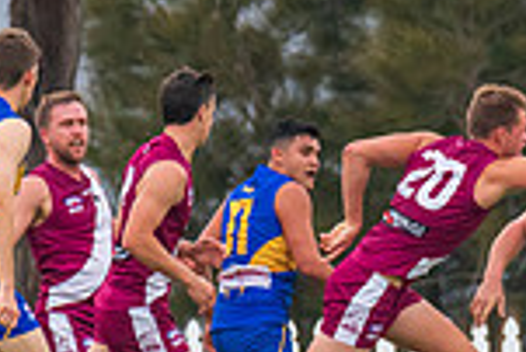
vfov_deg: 0.5
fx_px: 37644
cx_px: 388
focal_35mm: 2574
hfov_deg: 0.8
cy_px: 262
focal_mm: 600
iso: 1400
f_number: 6.3
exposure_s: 1/1250
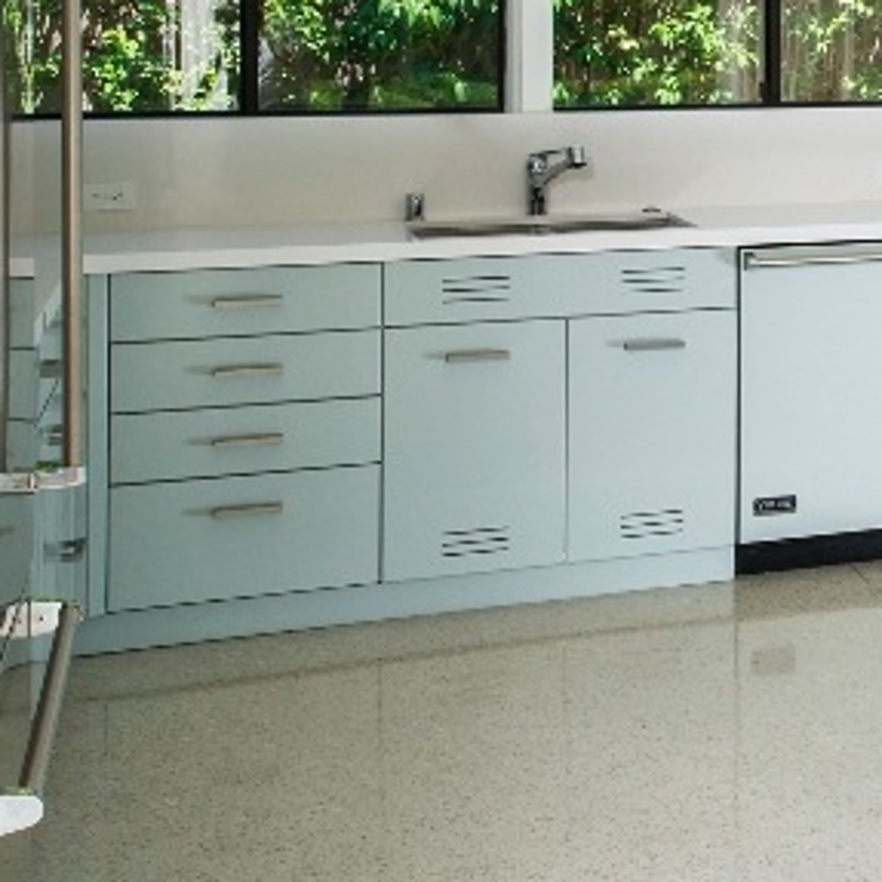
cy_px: 192
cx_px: 1226
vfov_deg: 24.0
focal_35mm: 71
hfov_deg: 21.4
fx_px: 2047
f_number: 22
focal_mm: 24
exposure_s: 1/80
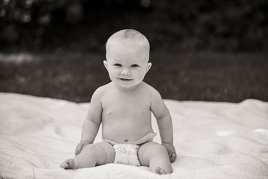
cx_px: 140
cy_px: 85
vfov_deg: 9.4
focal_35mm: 147
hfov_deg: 14.0
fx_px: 1092
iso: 400
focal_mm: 140
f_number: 3.5
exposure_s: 1/1250
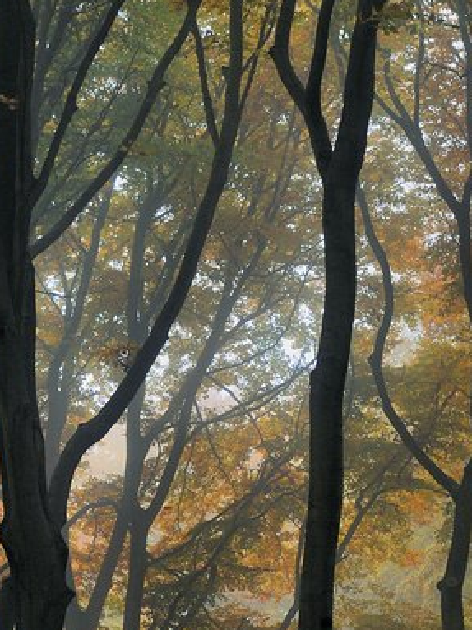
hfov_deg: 10.7
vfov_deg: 14.1
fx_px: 2510
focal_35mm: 138
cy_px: 582
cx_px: 111
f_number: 9
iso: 640
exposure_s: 1/50
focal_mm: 55
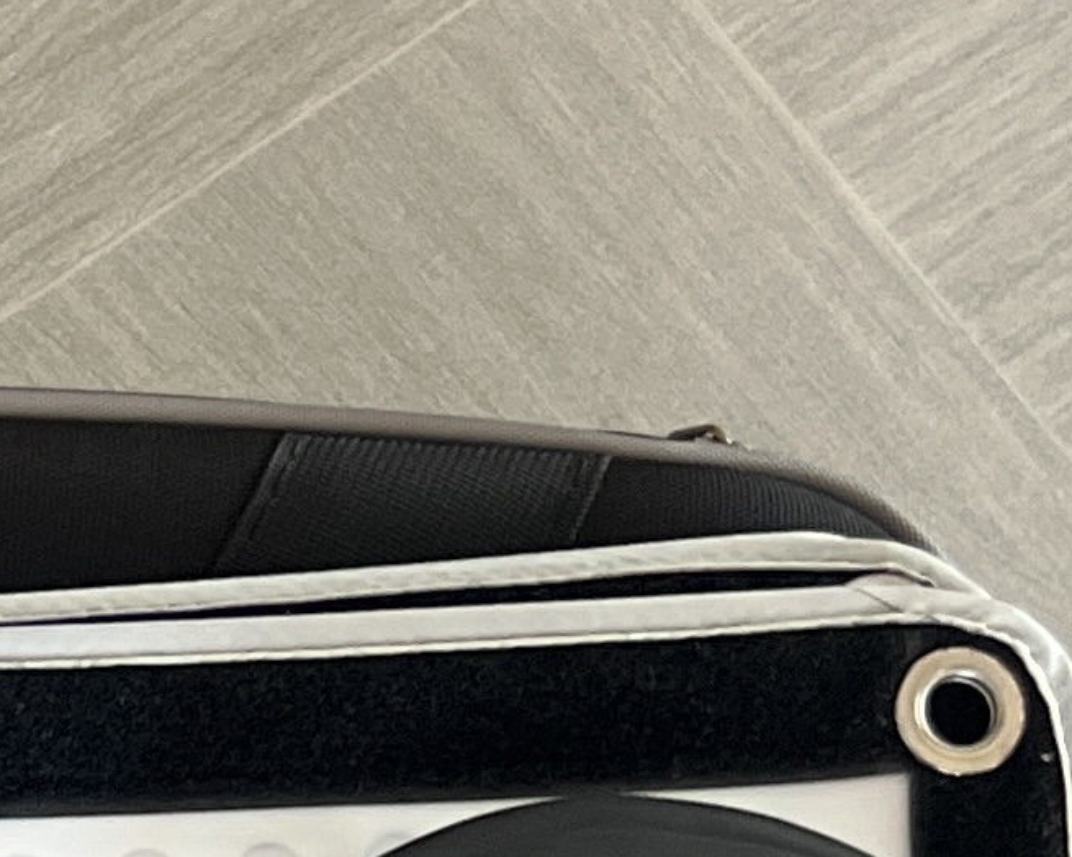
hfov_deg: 11.6
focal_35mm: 150
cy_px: 1681
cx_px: -1052
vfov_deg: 9.6
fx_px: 4759
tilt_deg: -79.0
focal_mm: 5.7
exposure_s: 1/102
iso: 125
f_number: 1.5
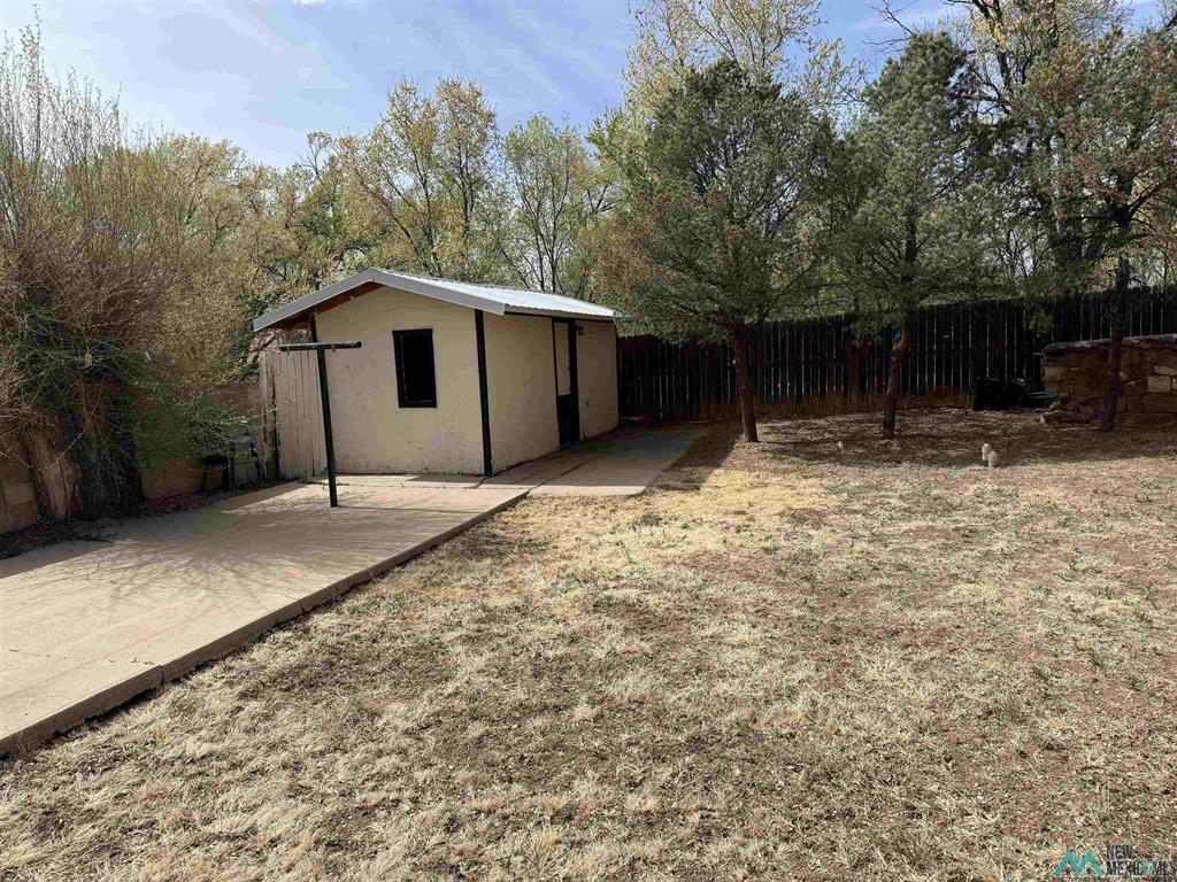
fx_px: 816
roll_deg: +2.1
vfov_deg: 56.8
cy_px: 441
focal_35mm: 24
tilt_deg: -5.5
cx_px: 588
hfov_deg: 71.6
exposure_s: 1/4167
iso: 80
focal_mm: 6.76
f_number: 1.78
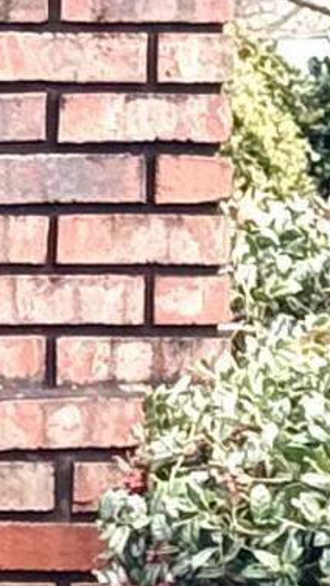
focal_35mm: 416
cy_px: 176
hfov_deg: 2.8
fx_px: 6473
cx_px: -1228
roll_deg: +0.3
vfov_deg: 5.2
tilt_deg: -2.0
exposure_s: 1/414
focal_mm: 6.76
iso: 64
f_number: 1.78
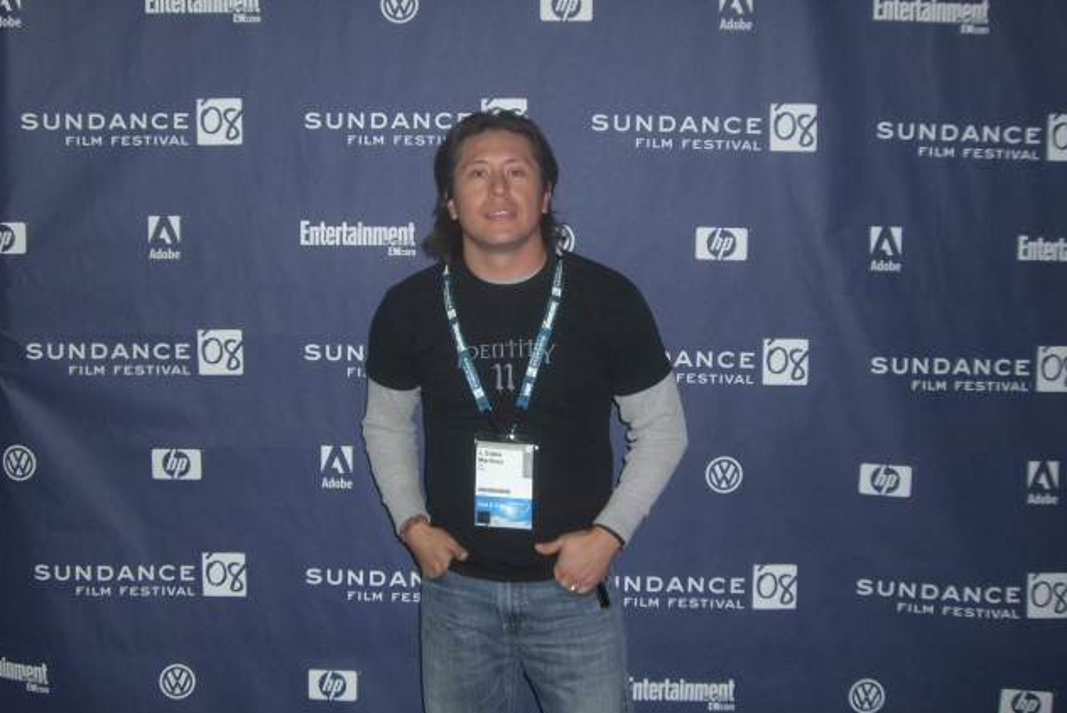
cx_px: 528
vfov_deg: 33.4
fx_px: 1186
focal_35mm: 40
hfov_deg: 48.4
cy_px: 346
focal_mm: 6.2
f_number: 2.7
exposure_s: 1/60
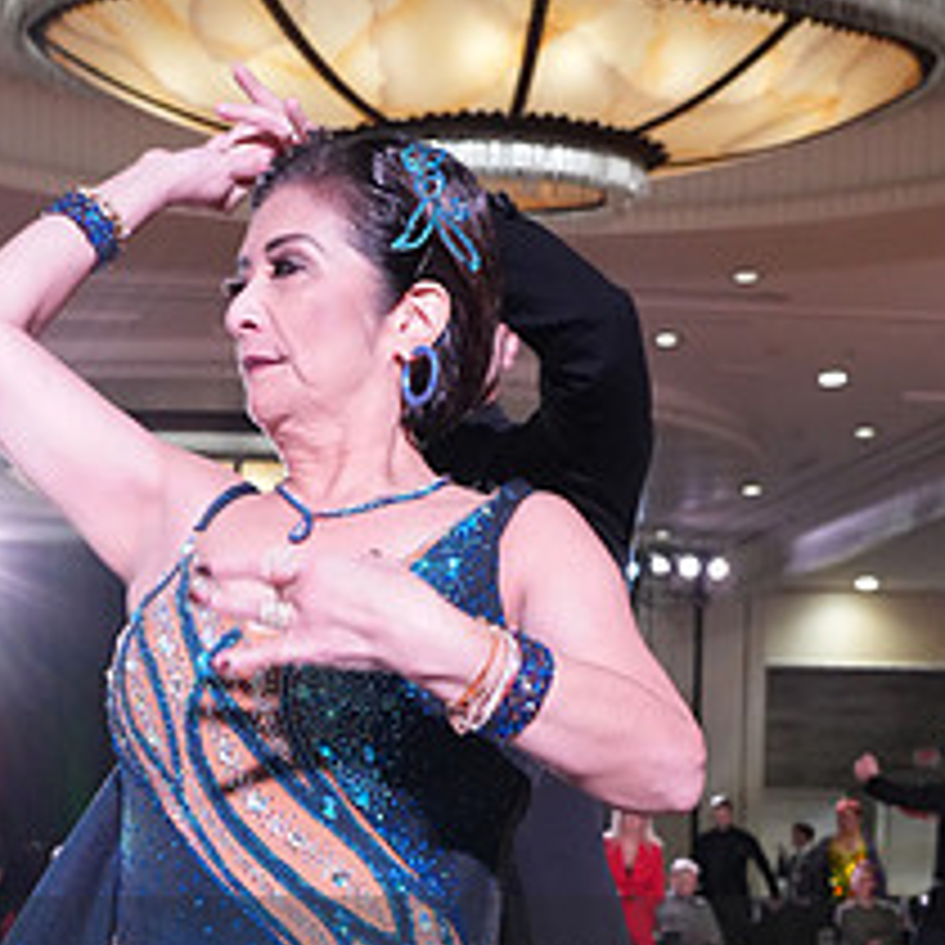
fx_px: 2100
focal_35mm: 68
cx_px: 286
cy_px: 1048
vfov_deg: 23.7
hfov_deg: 25.2
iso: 5000
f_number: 5
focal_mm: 29
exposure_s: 1/320
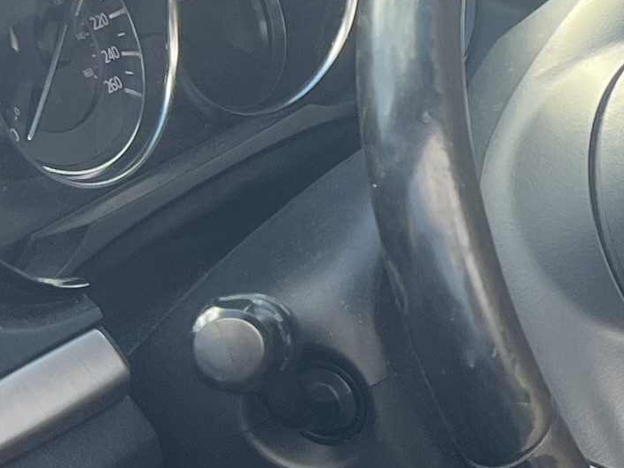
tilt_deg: -19.7
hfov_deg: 11.4
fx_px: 2686
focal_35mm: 149
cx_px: 1389
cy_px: 183
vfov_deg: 10.0
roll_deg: -3.6
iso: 50
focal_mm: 5.7
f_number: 1.5
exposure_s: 1/357
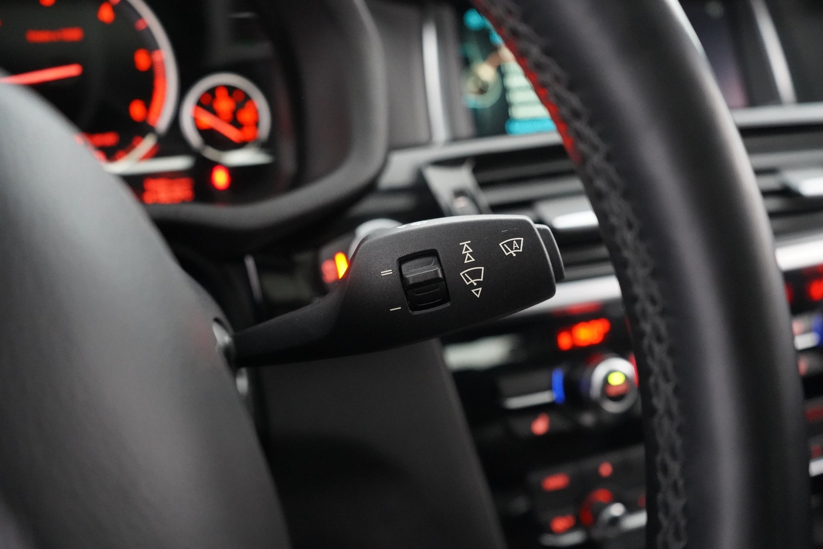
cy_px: 274
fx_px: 754
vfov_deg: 40.0
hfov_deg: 57.2
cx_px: 412
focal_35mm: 33
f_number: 4
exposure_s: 1/40
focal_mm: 33
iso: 12800
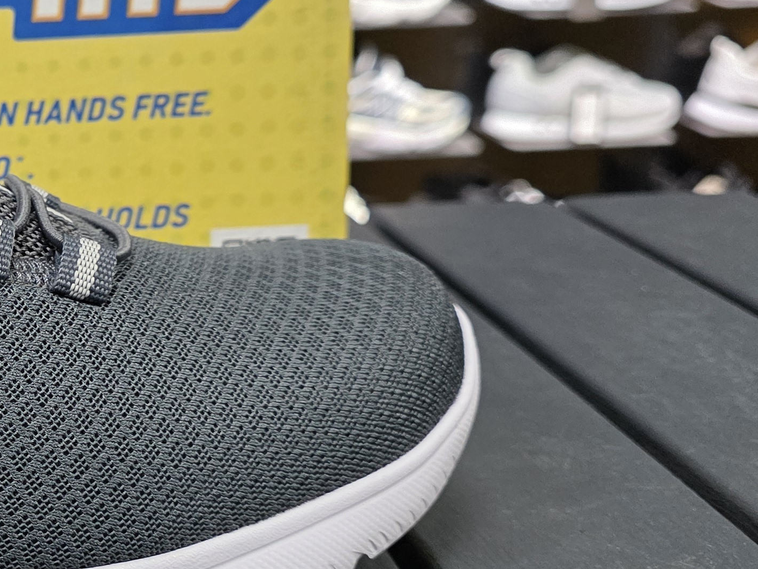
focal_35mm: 65
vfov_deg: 22.6
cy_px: 271
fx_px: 1424
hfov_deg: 26.4
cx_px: -164
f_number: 1.7
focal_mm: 6.3
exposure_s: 1/100
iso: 160
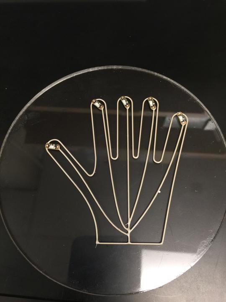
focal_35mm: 29
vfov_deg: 61.7
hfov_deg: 48.2
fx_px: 252
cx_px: 113
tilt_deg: -69.5
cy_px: 151
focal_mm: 4.15
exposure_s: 1/30
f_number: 2.2
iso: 50
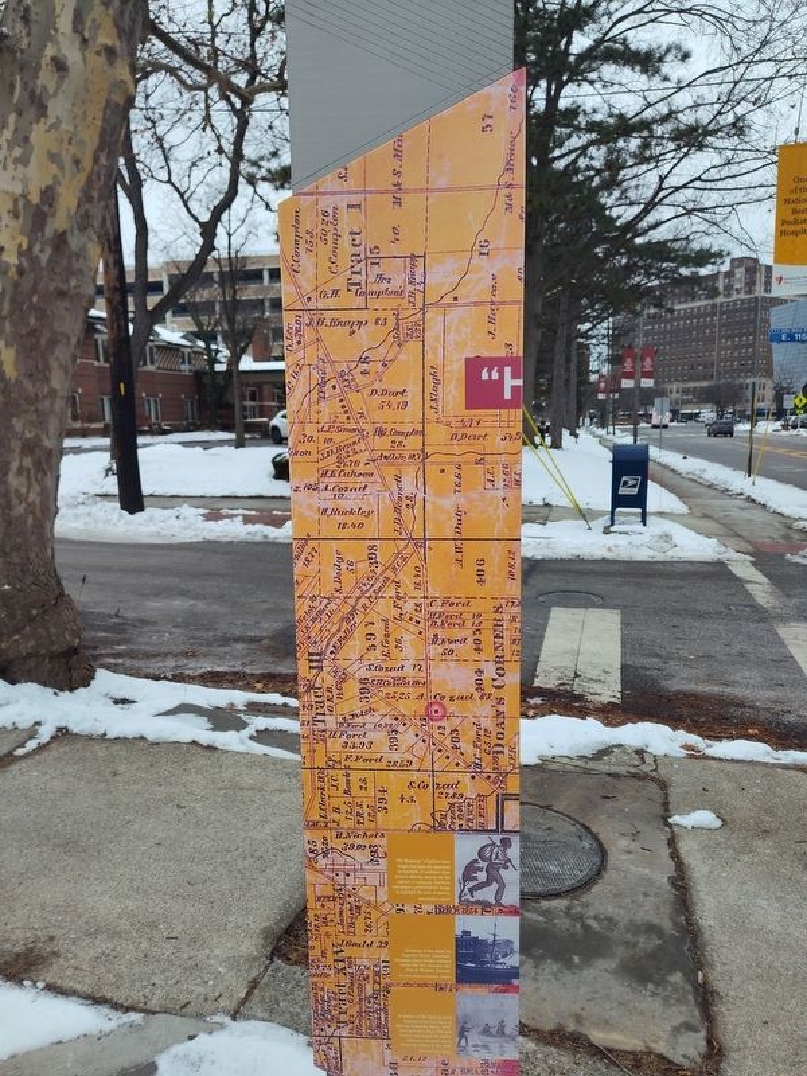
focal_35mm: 23
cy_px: 538
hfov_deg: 58.9
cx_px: 404
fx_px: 715
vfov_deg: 73.9
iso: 100
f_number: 1.8
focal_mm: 5.56
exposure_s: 1/349
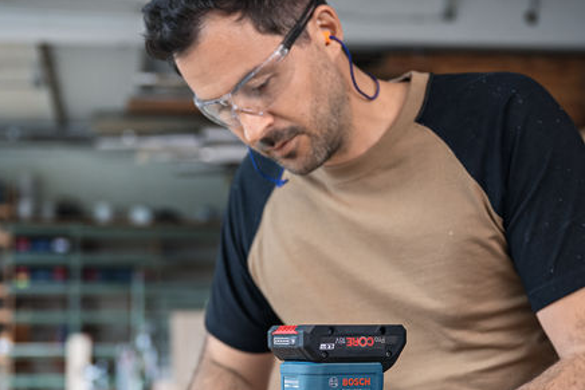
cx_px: 306
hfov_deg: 23.1
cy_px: 290
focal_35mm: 88
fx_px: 1430
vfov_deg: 15.5
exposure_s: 1/200
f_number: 2.8
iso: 800
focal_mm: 48
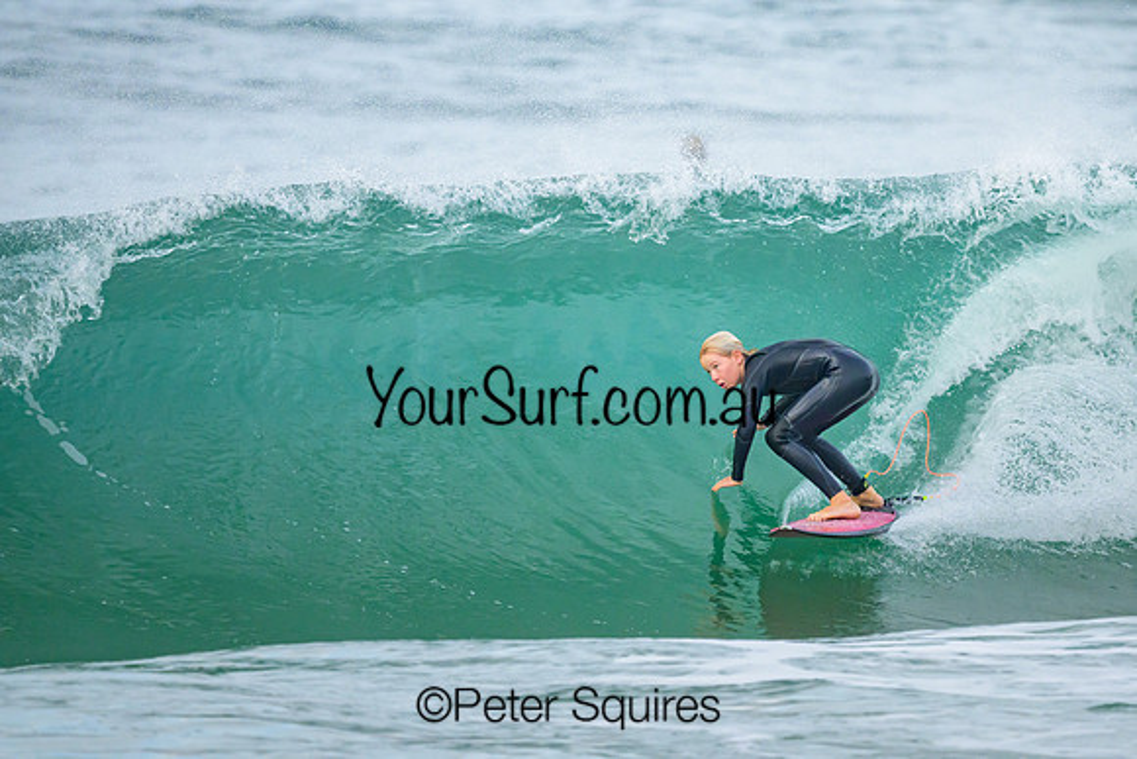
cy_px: 276
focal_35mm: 1019
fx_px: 32194
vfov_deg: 1.4
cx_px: 724
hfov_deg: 2.0
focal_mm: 800
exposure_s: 1/2000
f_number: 6.3
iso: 1400
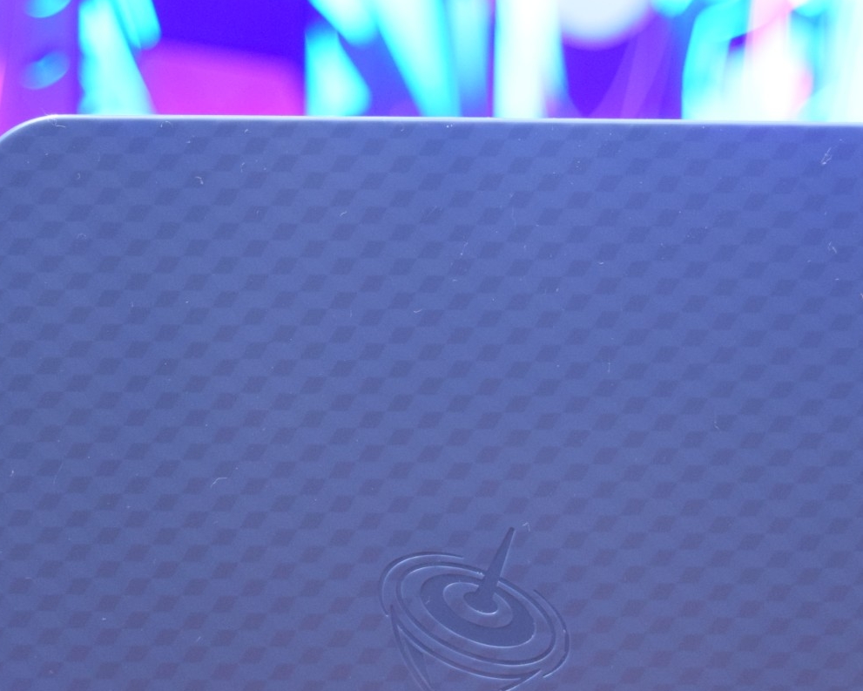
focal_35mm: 138
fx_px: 3526
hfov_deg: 14.0
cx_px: 497
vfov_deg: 11.1
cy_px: 582
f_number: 5.3
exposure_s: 1/8
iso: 1600
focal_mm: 45
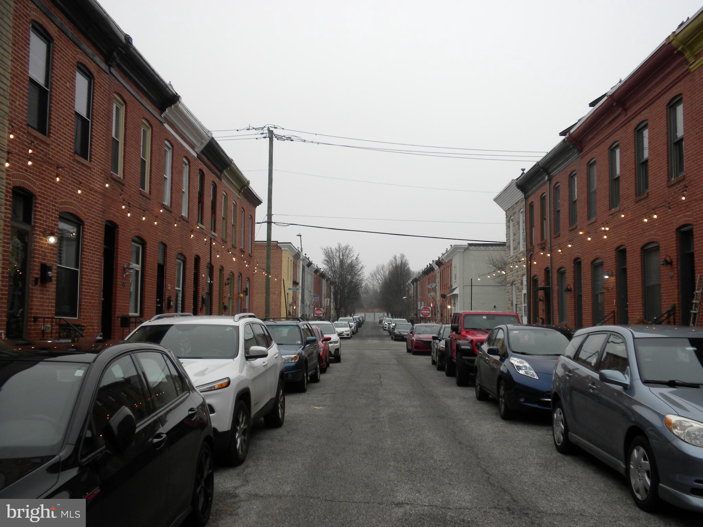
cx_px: 352
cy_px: 264
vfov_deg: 38.7
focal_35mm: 37
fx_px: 751
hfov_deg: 50.1
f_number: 3.5
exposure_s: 1/87.2
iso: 64
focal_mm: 6.6
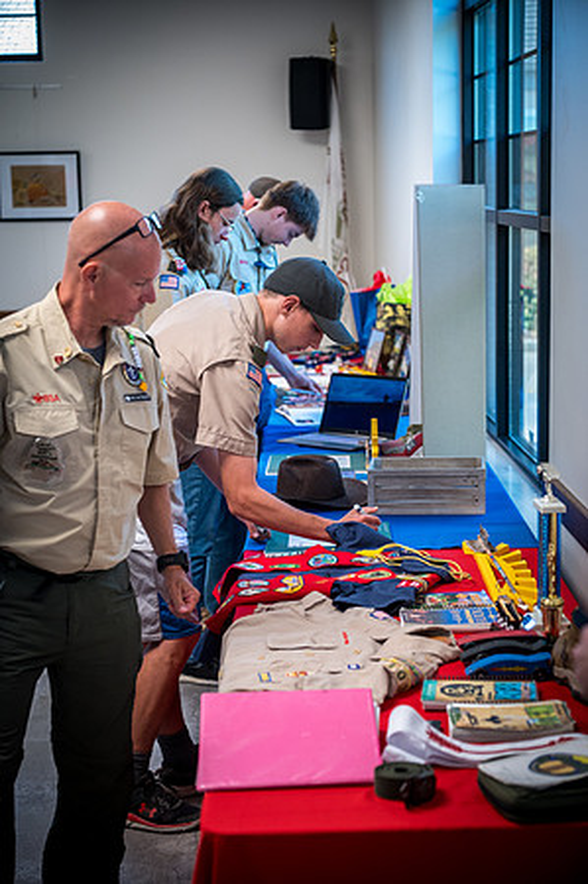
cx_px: 294
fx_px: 1719
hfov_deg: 19.4
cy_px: 442
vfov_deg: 28.9
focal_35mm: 70
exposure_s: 1/125
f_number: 4
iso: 2200
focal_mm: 70
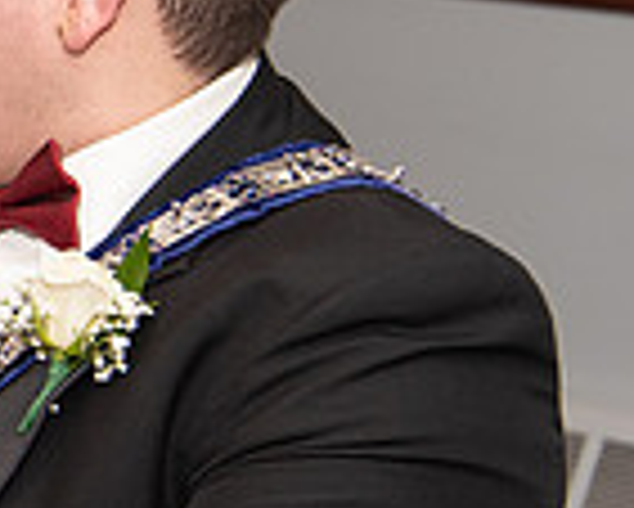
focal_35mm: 177
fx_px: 3324
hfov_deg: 10.3
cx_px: -463
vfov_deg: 8.7
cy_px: 38
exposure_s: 1/200
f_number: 4
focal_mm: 46
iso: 800
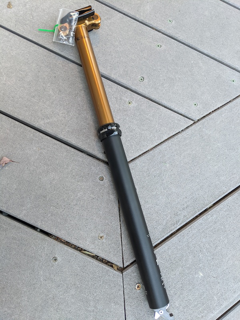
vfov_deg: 65.3
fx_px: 250
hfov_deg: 51.4
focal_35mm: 27
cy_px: 160
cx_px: 120
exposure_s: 1/24
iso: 149
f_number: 1.8
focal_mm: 4.44
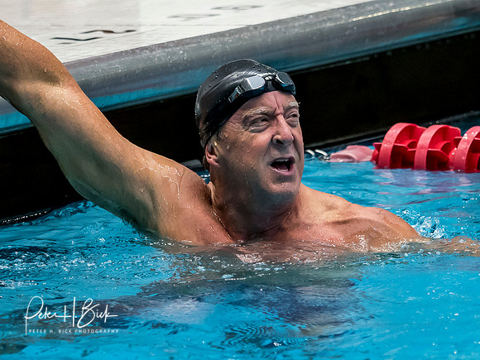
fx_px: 8156
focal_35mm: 588
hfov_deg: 3.4
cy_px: 138
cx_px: 288
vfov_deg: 2.5
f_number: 2.8
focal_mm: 150
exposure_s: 1/500
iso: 2000
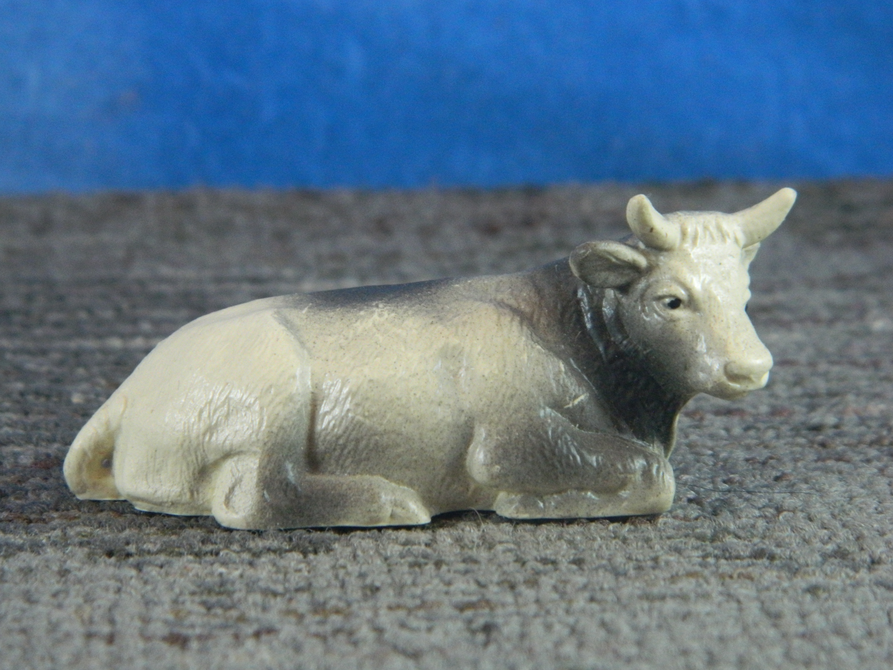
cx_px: 446
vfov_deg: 9.9
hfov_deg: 13.2
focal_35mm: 150
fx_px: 3870
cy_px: 335
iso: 400
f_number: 4.9
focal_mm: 27
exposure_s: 1/20
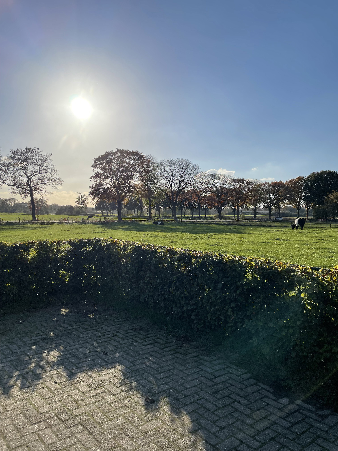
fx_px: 338
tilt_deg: -2.6
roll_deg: -0.6
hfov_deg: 53.1
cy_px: 226
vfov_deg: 67.3
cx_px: 169
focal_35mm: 26
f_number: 1.6
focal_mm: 4.2
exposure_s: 1/9091
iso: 32
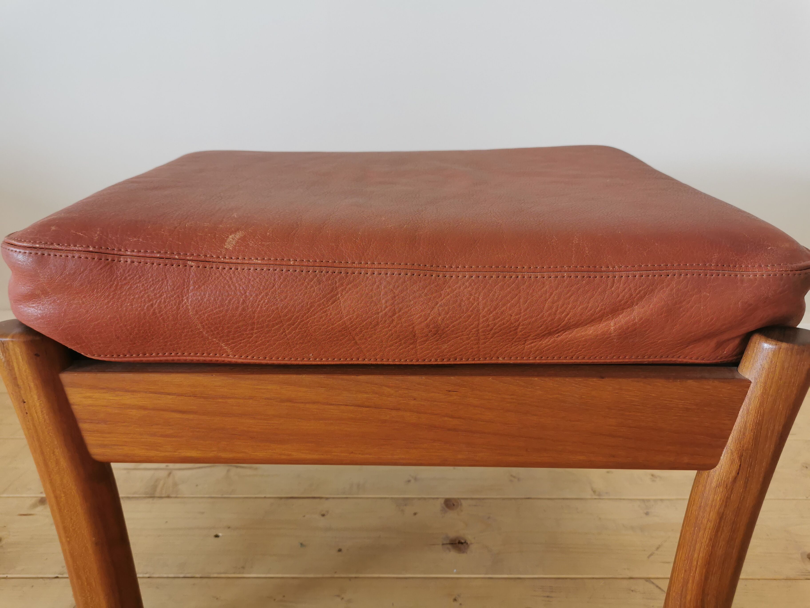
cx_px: 405
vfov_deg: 51.4
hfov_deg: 65.3
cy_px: 304
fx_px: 632
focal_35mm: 27
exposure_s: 1/100
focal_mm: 5.58
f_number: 1.8
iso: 125
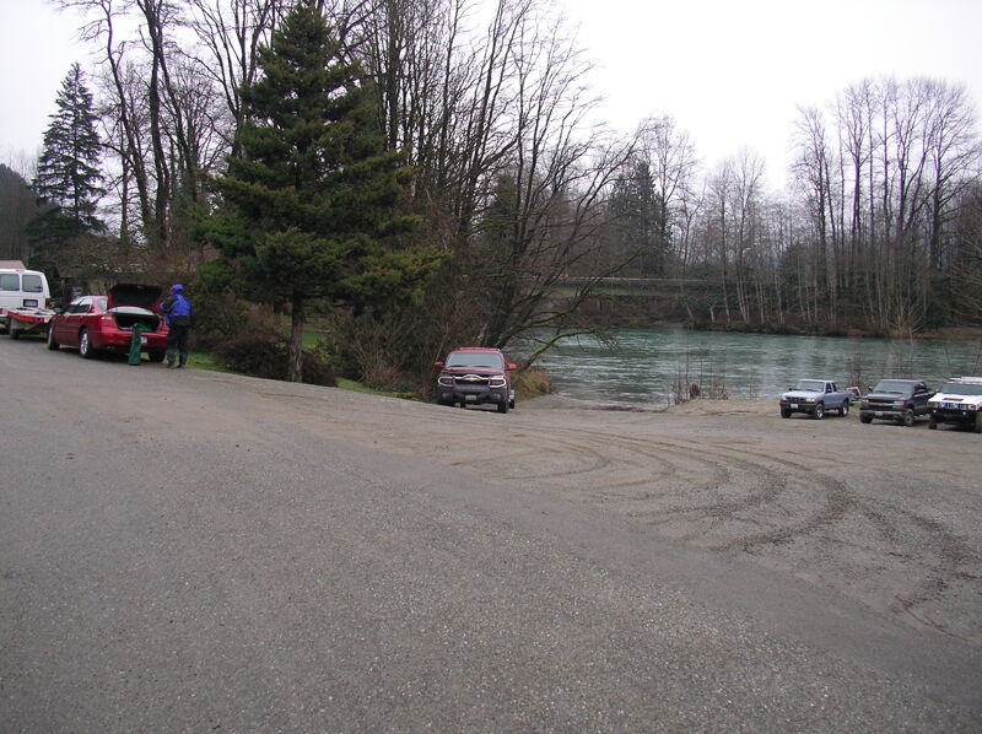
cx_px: 491
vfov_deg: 38.6
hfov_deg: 50.2
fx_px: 1048
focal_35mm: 37
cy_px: 367
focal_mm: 5.7
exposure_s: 1/100
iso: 64
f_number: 2.8
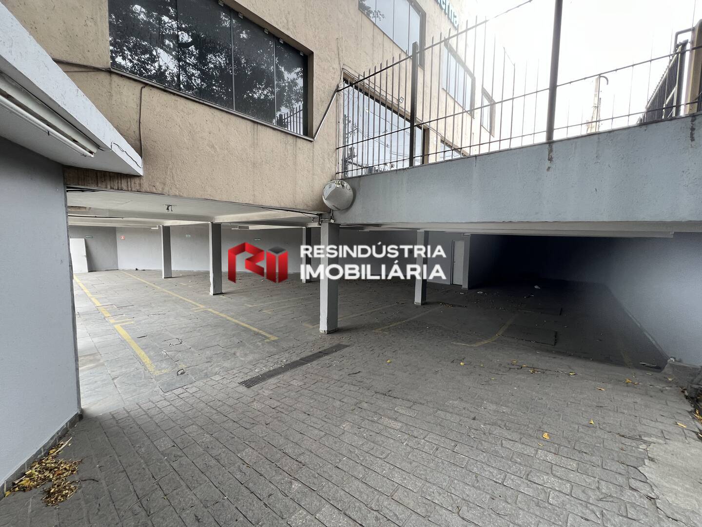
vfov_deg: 89.9
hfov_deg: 106.2
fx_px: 264
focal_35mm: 13
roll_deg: -1.7
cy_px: 264
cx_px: 351
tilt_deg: -4.1
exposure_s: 1/99
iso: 80
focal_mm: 1.57
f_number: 1.8
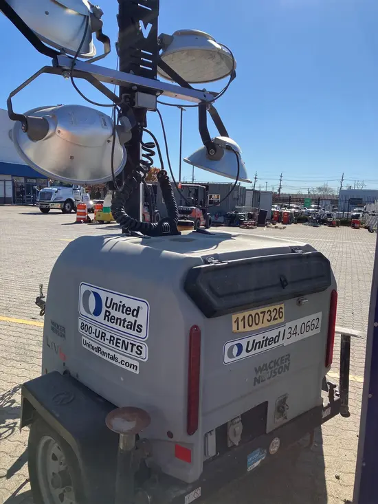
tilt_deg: -6.8
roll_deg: -2.4
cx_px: 189
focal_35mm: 28
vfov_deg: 63.4
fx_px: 408
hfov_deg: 49.8
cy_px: 252
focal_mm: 3.99
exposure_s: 1/2114
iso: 32
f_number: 1.8
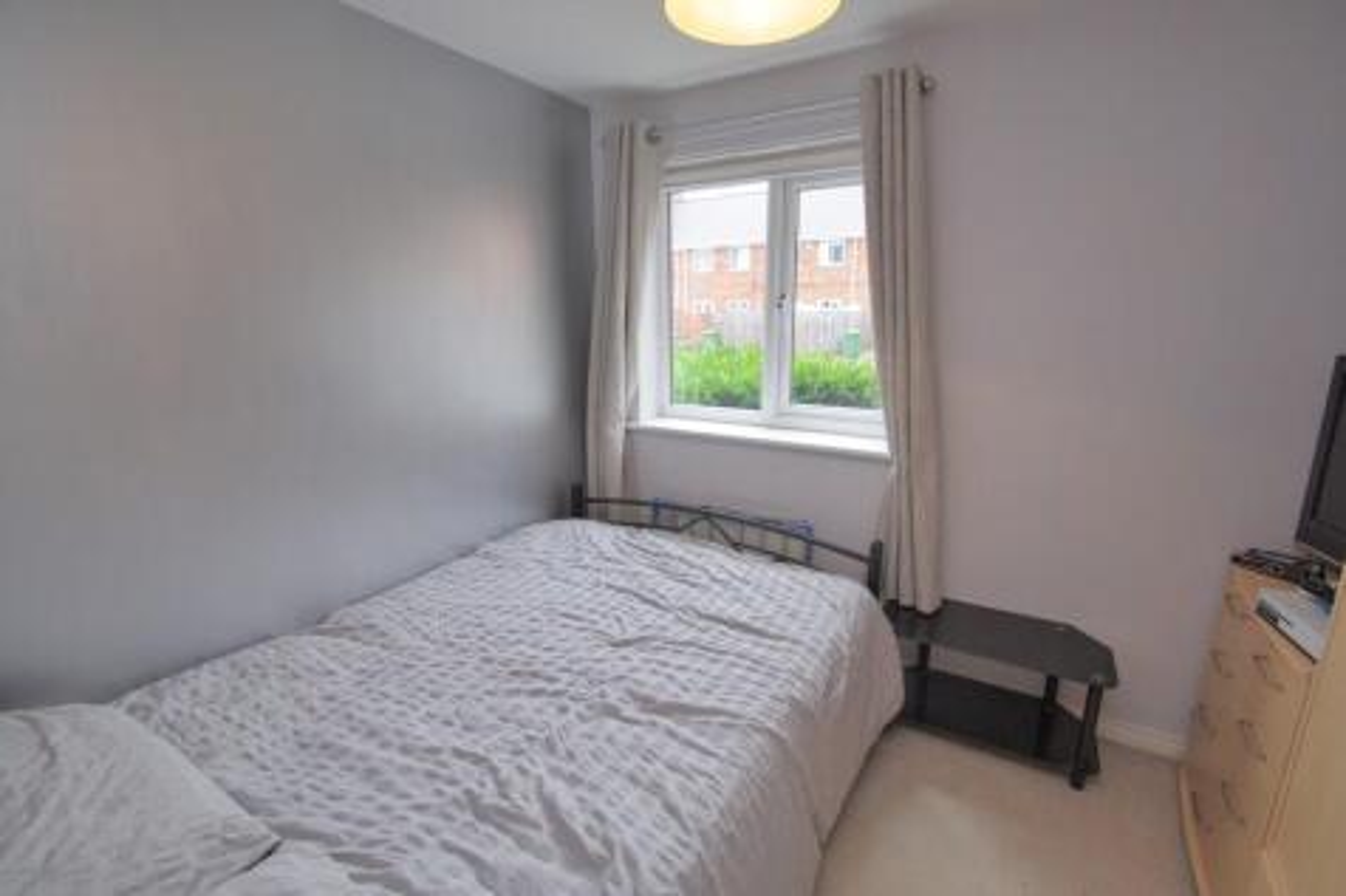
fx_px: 561
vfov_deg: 77.3
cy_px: 448
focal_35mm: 15
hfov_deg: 100.4
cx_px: 673
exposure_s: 1/100
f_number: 5
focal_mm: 10
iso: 400
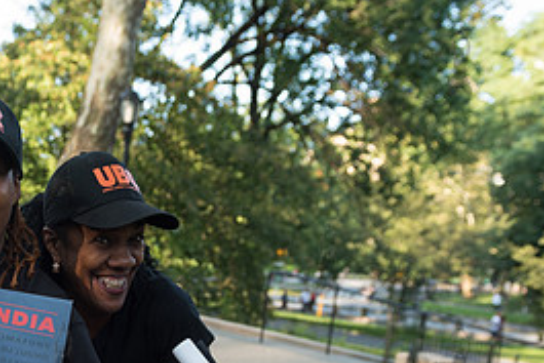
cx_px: 62
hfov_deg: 33.3
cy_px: 358
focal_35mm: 57
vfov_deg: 22.9
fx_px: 862
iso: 200
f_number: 4
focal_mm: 26
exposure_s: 1/125
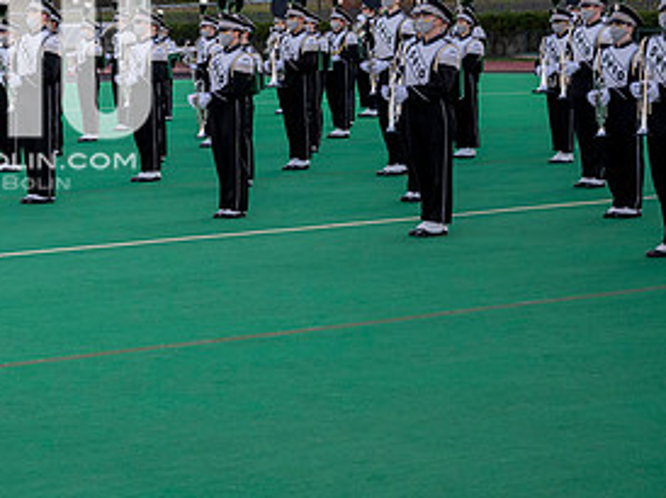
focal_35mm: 110
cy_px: 73
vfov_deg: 13.3
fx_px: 2115
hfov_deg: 17.4
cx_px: -32
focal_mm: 54
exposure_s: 1/2000
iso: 2000
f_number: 4
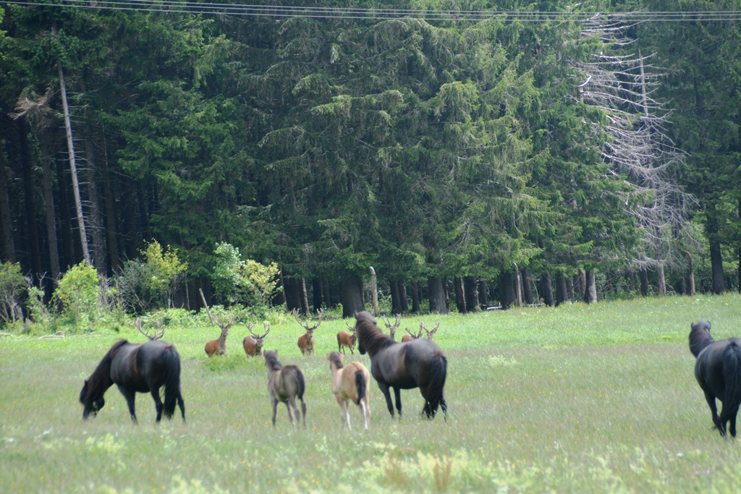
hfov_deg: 6.9
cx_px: 370
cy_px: 247
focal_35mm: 300
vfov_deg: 4.6
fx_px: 6175
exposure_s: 1/1000
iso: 720
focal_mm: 200
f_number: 6.3
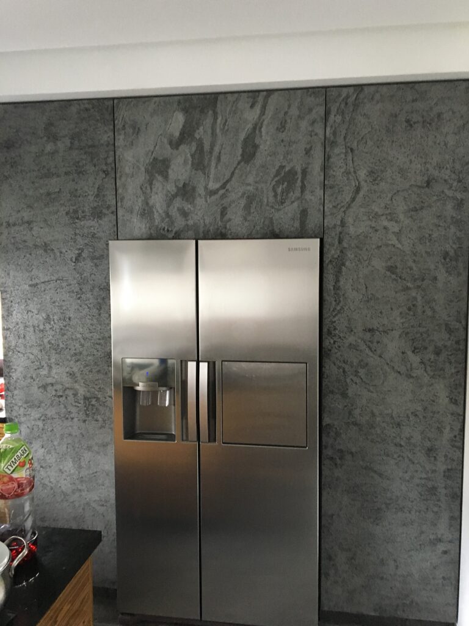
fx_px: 524
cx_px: 234
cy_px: 313
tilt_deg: -5.8
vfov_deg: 61.7
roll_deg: -0.7
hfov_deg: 48.2
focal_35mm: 29
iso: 200
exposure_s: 1/33
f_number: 2.2
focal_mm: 4.15
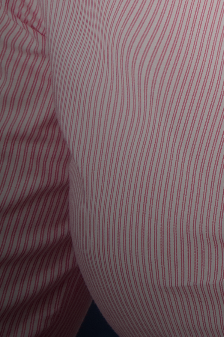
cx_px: 370
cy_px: -350
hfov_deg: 1.5
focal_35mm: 931
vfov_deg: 2.2
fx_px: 8705
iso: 100
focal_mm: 130
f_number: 13
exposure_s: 1/250
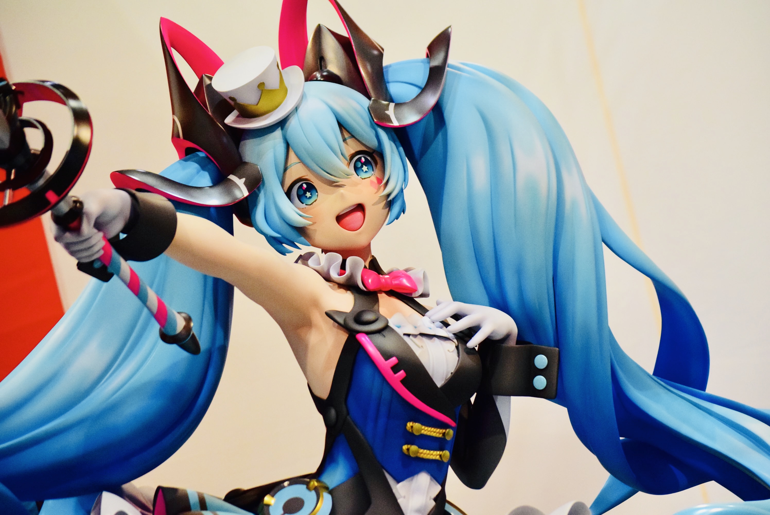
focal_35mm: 129
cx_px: 385
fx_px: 2761
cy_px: 258
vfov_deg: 10.6
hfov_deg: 15.9
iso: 4000
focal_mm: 86
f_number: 6.3
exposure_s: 1/160
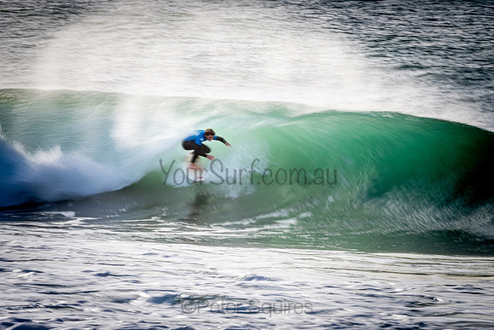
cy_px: 159
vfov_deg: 2.2
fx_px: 8424
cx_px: 256
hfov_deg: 3.4
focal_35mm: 614
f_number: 32
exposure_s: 1/20
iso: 64
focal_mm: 500
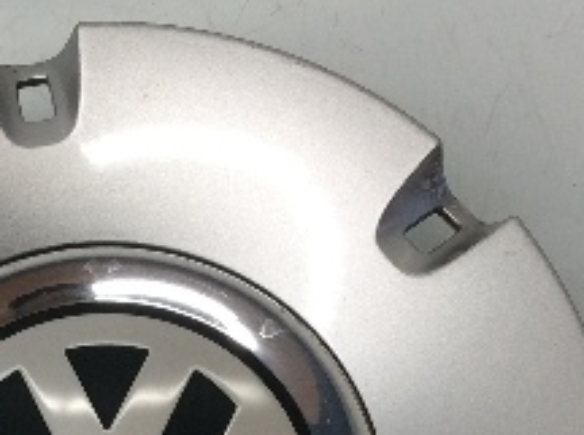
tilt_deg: -74.0
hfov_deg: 20.4
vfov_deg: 14.9
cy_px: 532
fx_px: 1599
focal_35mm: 95
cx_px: 92
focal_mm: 3.3
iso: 64
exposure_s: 1/120
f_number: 2.4
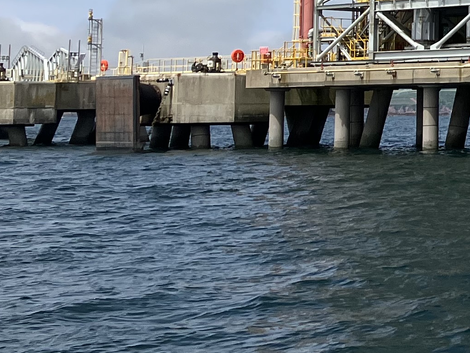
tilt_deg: +6.7
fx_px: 1494
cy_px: -47
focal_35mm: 110
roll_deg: +0.2
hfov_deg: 14.9
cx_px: 911
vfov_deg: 13.2
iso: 32
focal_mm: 3.99
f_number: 1.8
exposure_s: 1/3040
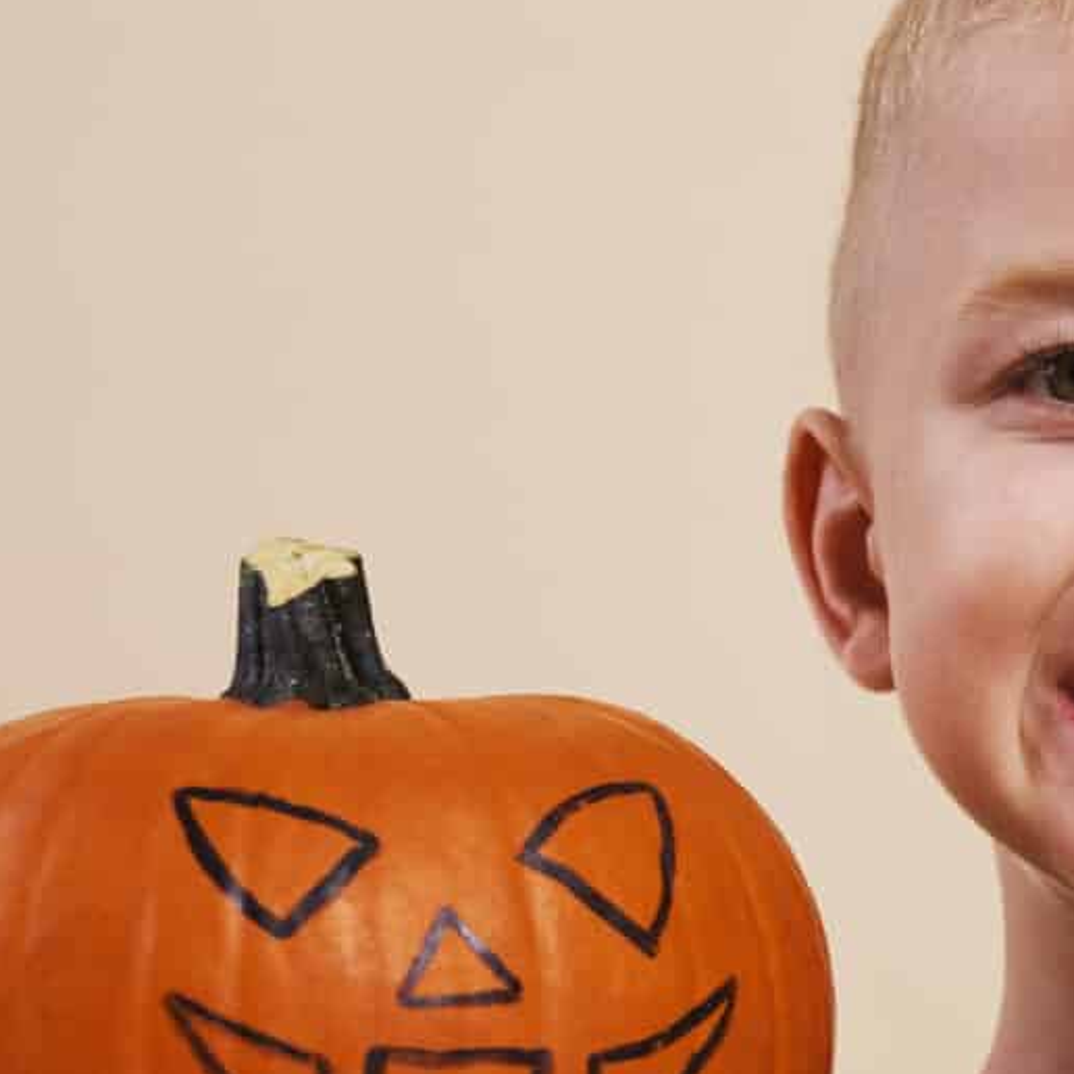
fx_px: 7407
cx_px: 2023
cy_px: 900
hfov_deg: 8.0
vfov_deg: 8.3
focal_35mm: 211
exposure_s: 1/125
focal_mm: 50
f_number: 5
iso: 125
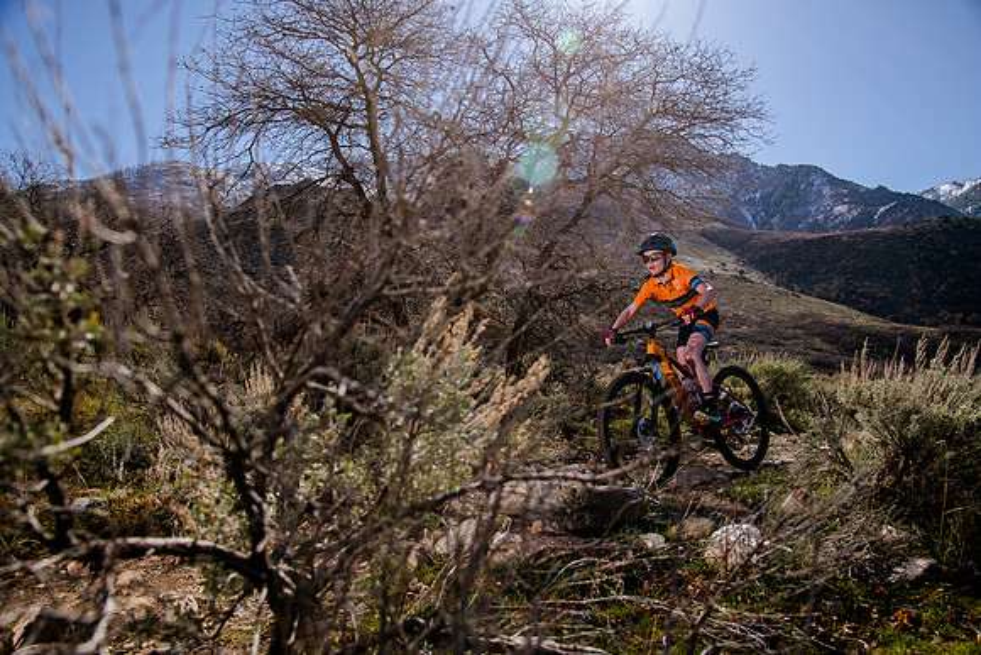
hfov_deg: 65.5
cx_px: 490
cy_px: 328
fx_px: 763
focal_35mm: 28
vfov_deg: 46.4
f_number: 6.3
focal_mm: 28
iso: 160
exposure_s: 1/640
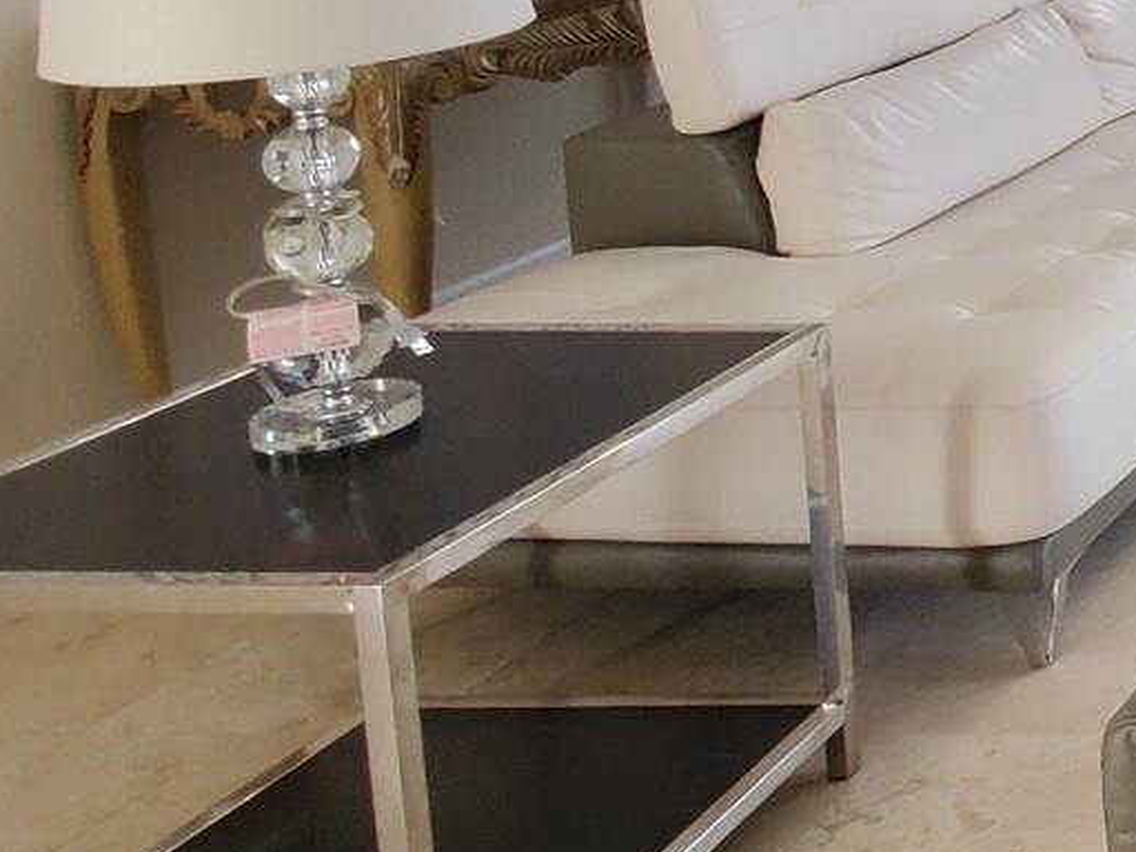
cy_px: -149
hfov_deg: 22.6
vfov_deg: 25.4
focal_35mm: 52
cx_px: 2004
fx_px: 1706
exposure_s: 1/60
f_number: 2.2
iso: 160
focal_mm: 1.8
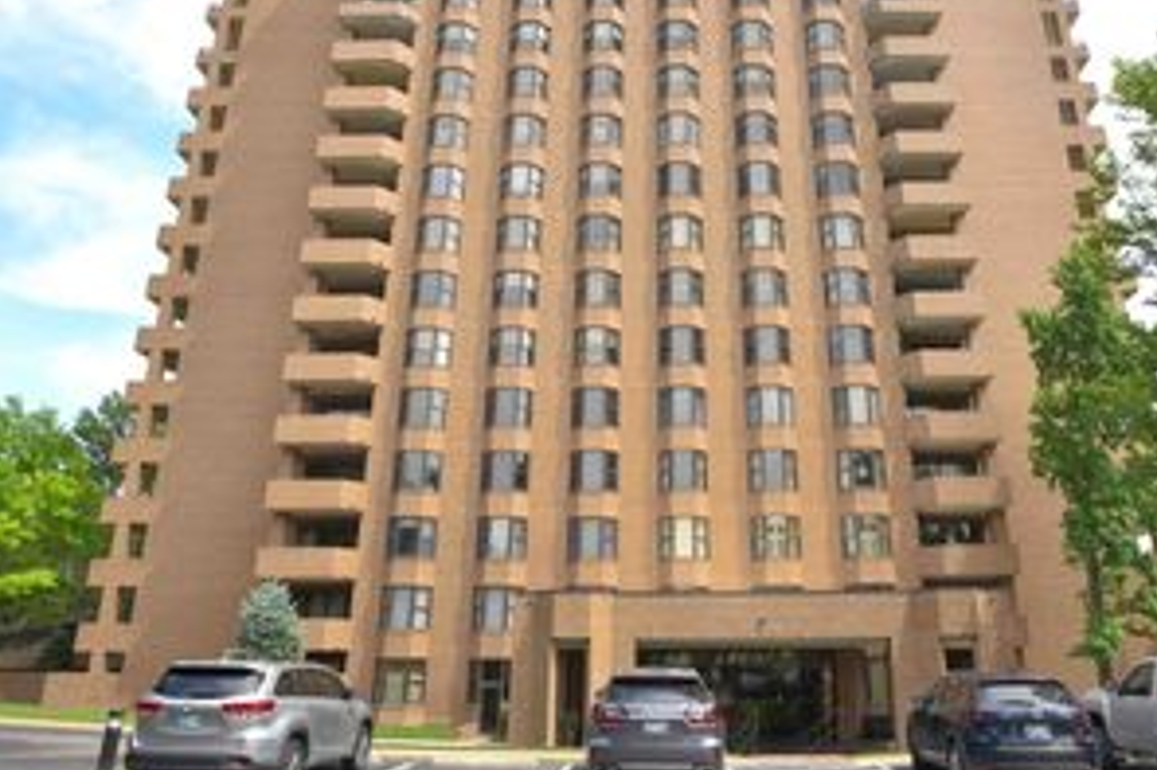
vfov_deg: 47.8
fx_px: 867
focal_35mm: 27
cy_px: 412
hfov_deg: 67.1
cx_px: 661
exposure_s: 1/250
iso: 320
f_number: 13
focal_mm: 16
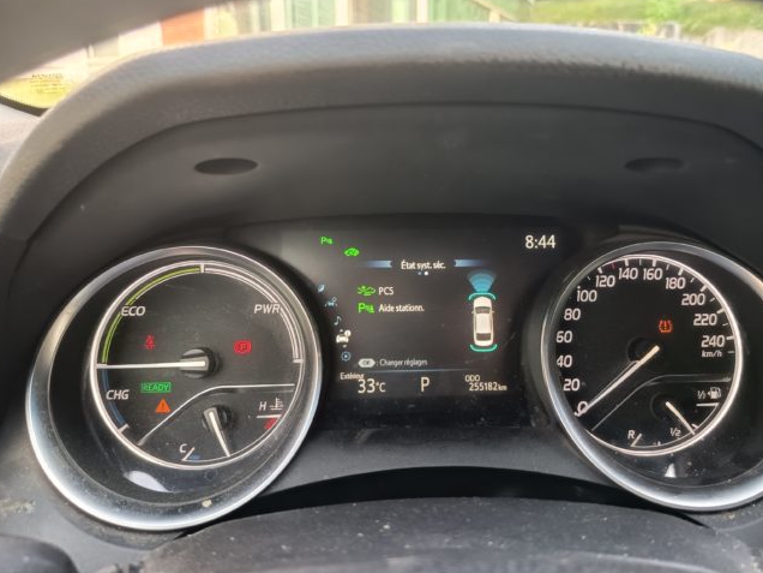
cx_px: 425
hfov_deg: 61.5
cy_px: 275
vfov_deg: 48.2
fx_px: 639
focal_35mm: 29
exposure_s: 1/50
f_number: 1.7
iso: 221
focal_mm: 5.27
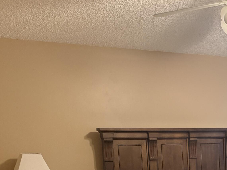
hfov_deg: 29.0
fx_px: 413
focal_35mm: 63
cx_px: 222
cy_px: 208
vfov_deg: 21.5
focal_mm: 6.76
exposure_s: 1/40
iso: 640
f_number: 1.78
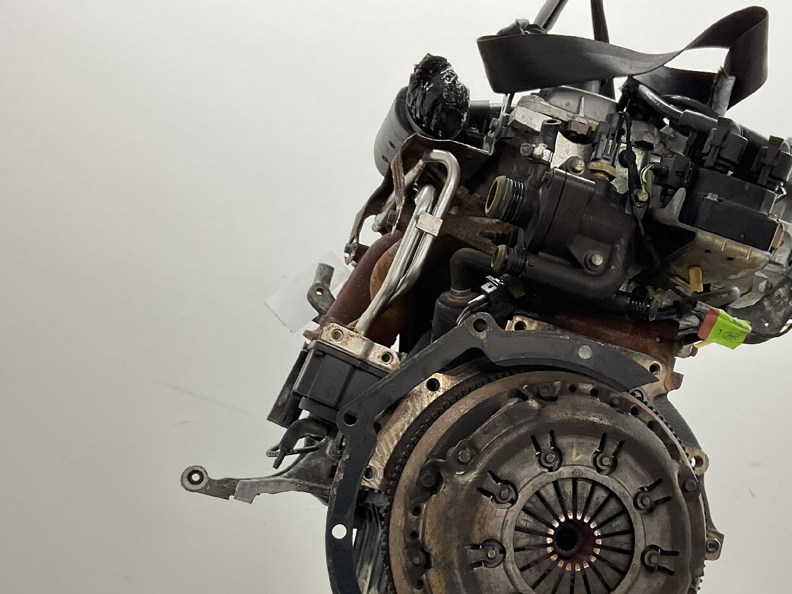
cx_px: 476
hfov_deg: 41.9
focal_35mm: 45
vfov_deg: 31.9
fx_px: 1029
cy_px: 402
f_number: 1.8
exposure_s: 1/50
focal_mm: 3
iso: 50
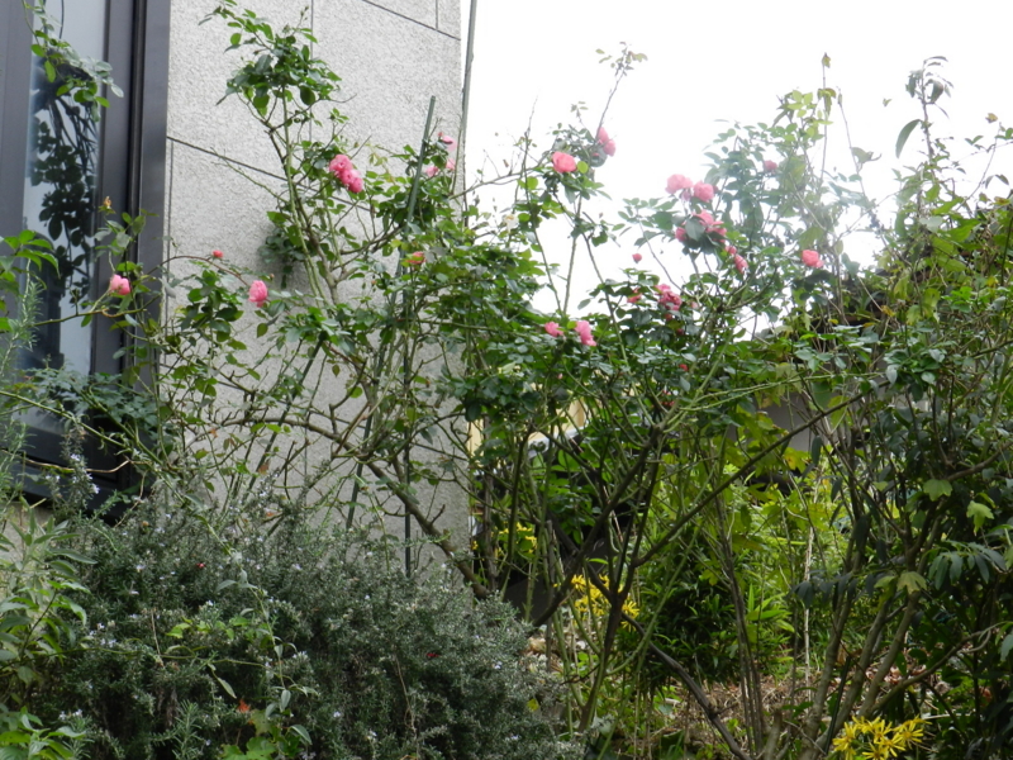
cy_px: 380
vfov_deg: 14.8
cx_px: 506
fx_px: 2926
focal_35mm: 100
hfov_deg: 19.6
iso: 160
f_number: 5
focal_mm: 17.7
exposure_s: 1/80
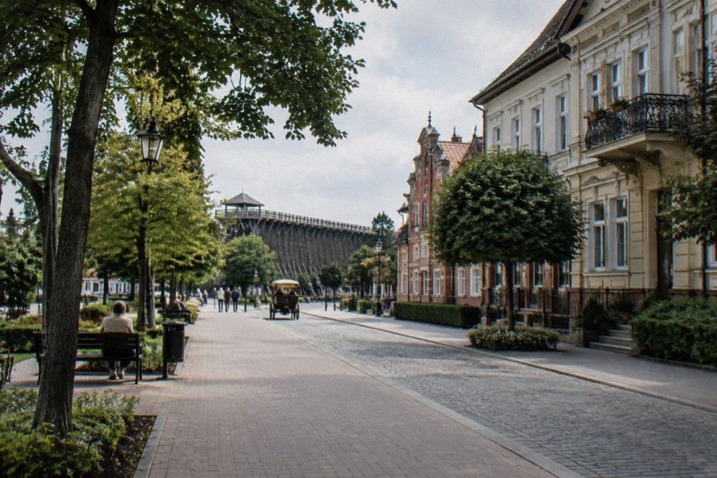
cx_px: 358
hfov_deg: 73.8
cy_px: 239
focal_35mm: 24
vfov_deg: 53.1
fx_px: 478
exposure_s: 1/1250
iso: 500
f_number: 4.5
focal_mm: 24
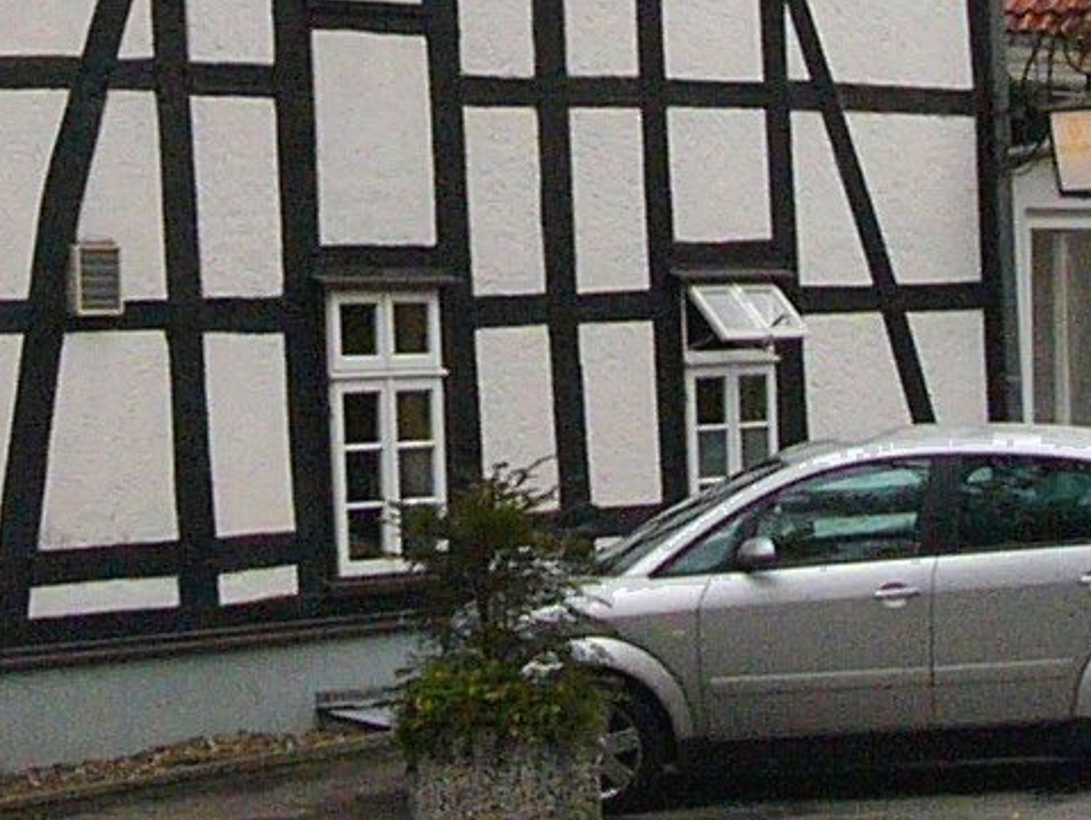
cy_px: -403
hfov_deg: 11.4
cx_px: 178
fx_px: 5457
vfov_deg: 8.4
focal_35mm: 173
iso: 100
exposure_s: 1/250
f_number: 4
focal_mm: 6
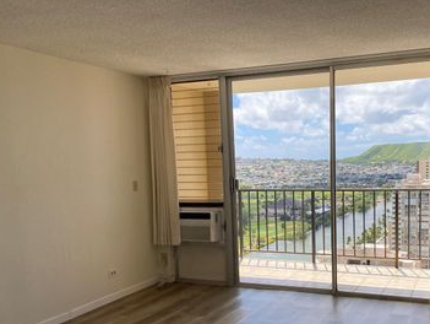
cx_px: 293
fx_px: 460
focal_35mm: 37
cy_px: 218
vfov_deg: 38.3
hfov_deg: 49.1
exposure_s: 1/762
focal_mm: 4.25
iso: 32
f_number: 1.8
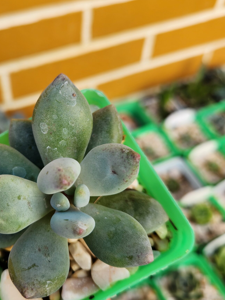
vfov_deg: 53.9
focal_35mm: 34
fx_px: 295
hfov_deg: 40.7
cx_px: 59
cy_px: 145
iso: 20
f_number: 1.8
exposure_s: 1/180
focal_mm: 5.4
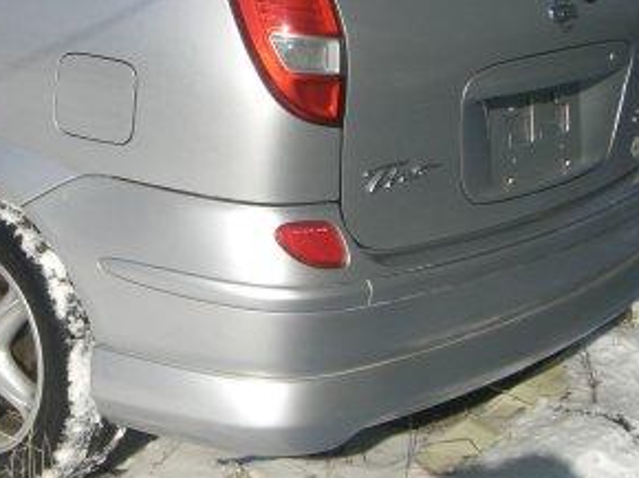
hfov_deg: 22.6
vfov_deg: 17.3
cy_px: 68
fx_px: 1549
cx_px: 42
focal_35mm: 84
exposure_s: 1/1000
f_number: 4.3
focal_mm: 6.2
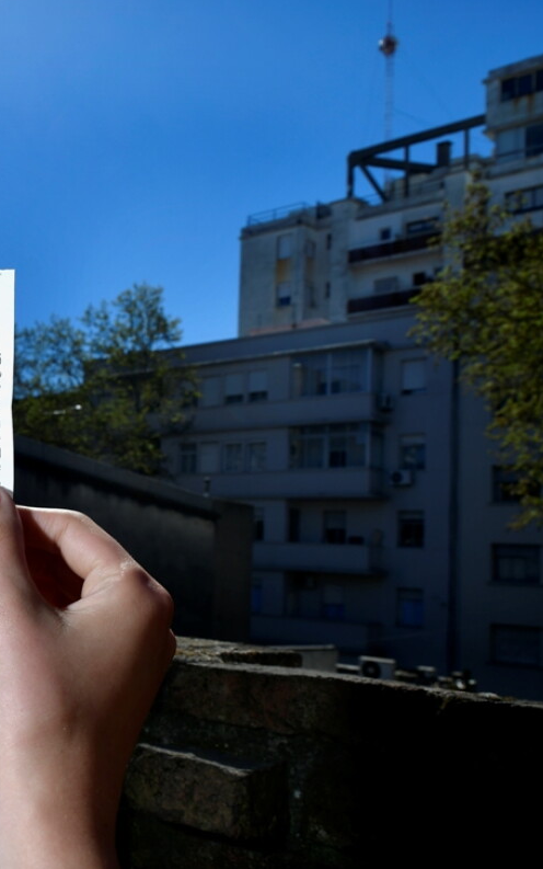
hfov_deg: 30.8
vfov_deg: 52.7
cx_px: -51
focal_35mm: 37
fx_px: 876
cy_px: 436
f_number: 8
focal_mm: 16
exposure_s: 1/250
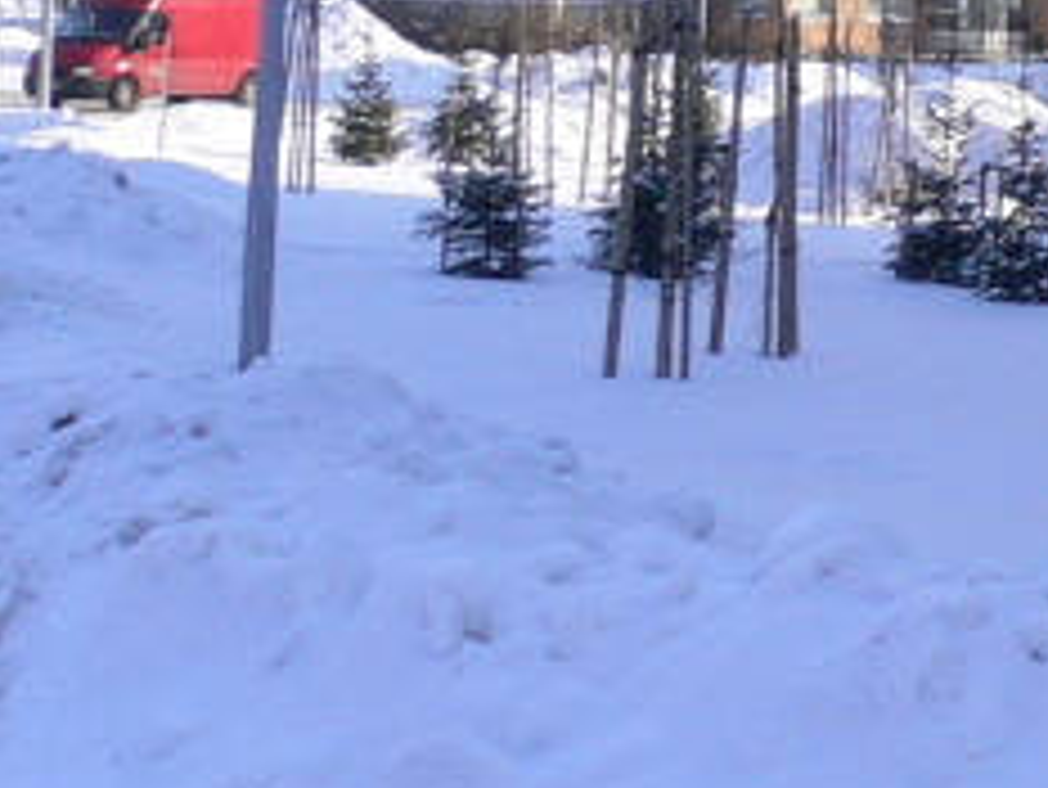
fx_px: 4665
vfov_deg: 9.3
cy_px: -450
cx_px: 1831
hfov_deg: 11.9
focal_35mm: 154
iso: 100
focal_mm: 5.8
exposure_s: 1/320
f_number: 5.6
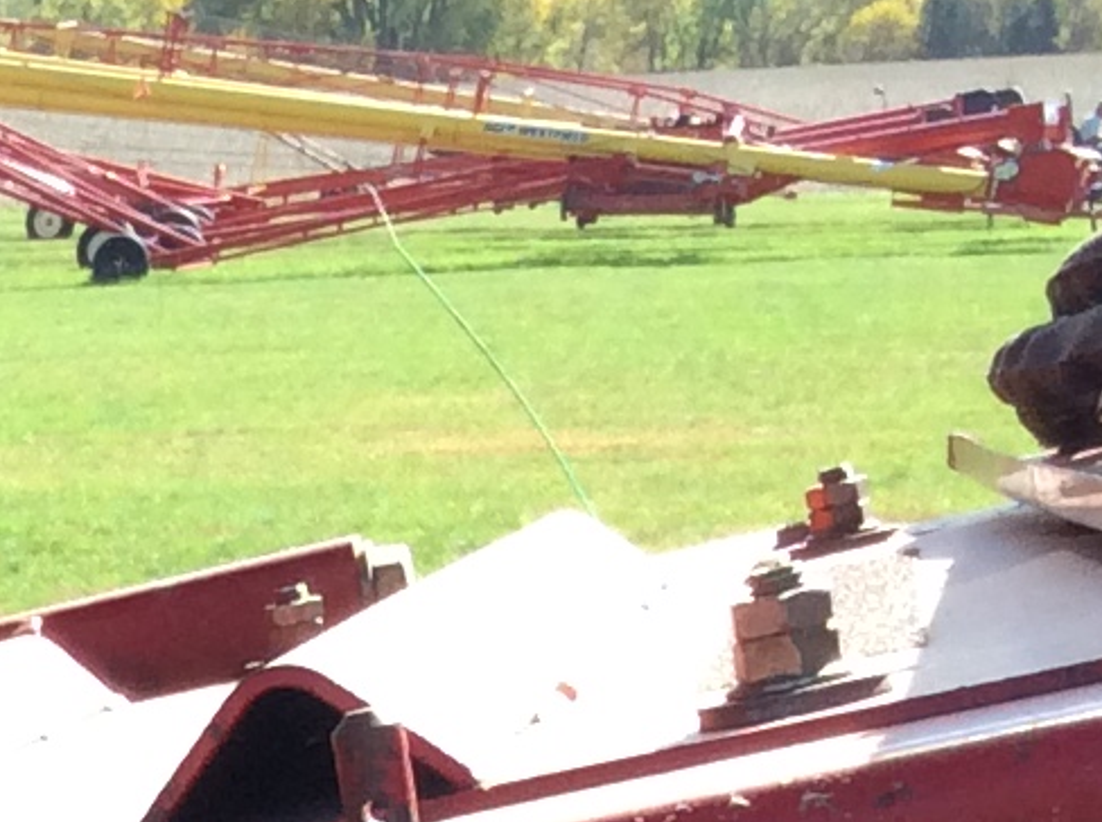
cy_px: 2069
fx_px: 5401
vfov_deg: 8.0
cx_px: -1093
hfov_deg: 10.7
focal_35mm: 170
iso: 32
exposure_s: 1/364
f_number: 2.4
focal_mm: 3.3
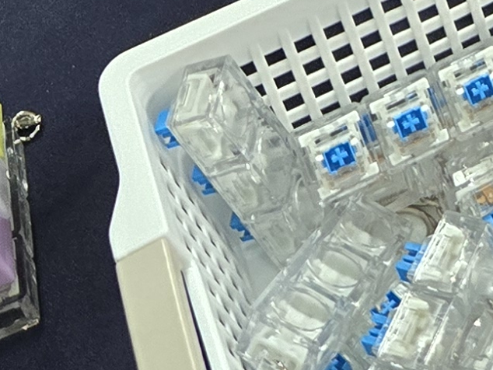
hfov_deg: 13.3
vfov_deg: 8.6
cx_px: 540
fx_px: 2066
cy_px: -736
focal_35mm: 145
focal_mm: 5.4
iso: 200
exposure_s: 1/120
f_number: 1.8
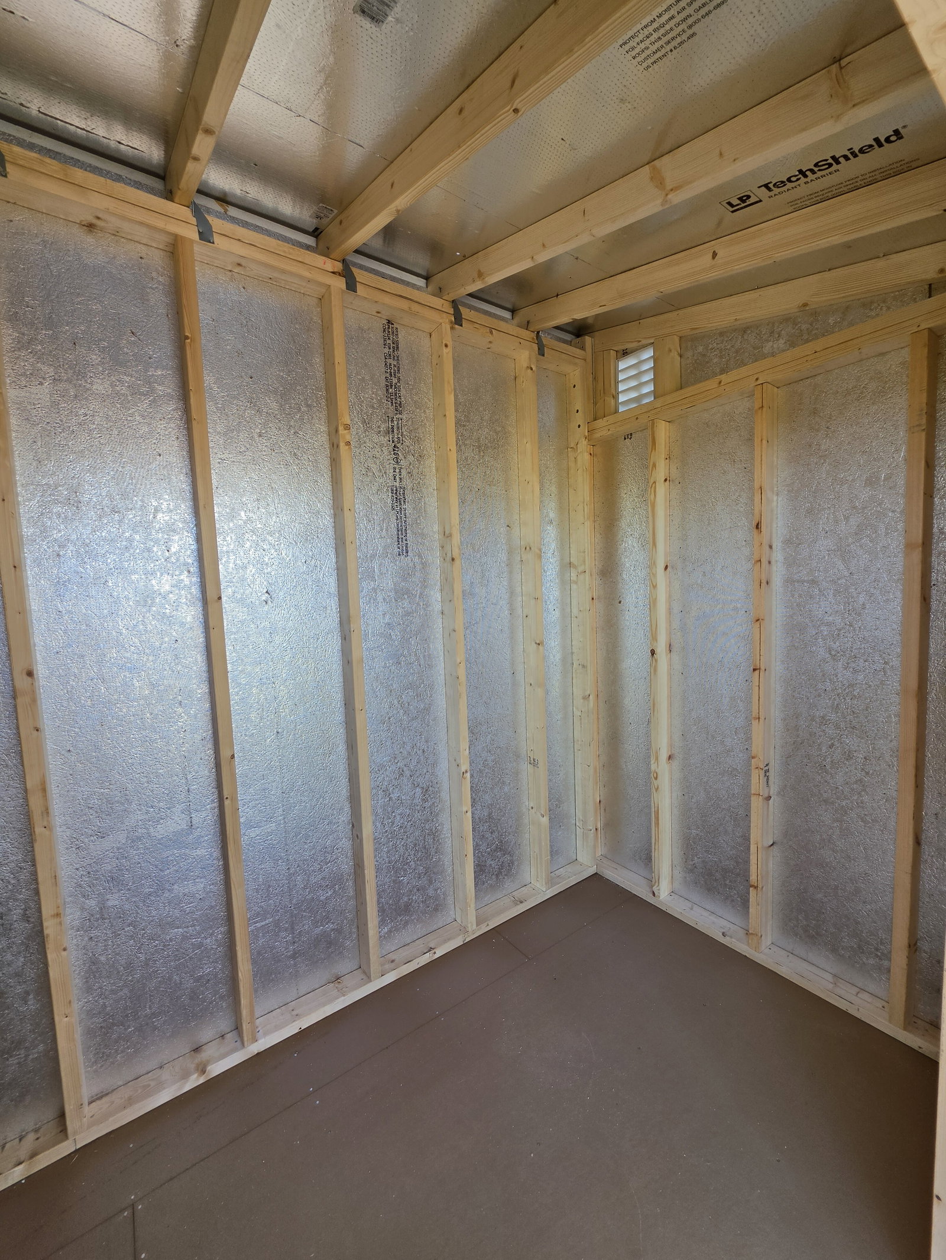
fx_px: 474
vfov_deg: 106.2
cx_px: 473
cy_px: 630
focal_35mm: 13
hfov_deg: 89.9
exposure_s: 1/120
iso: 25
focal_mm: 2.2
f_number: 1.9
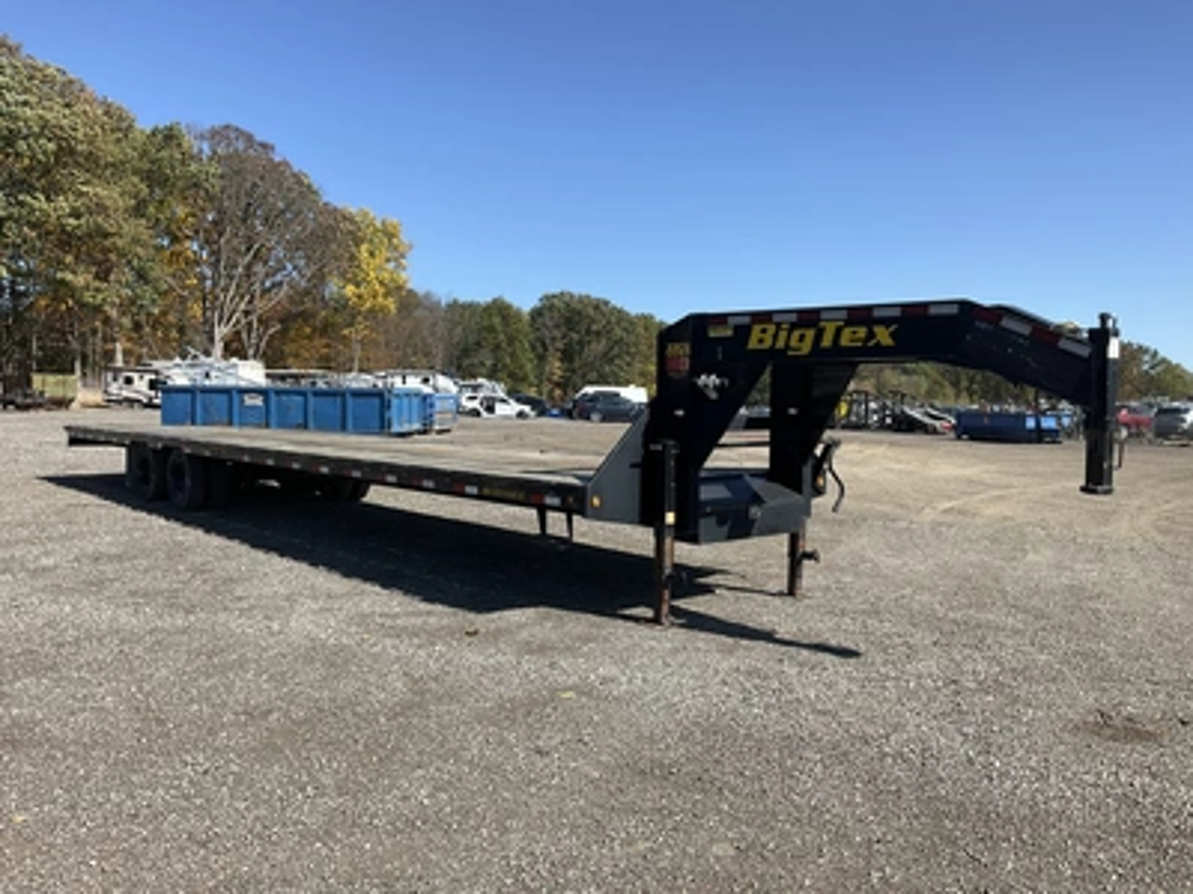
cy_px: 447
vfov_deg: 48.2
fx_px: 999
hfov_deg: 61.7
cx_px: 596
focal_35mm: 29
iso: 25
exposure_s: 1/1577
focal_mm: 3
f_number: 1.8
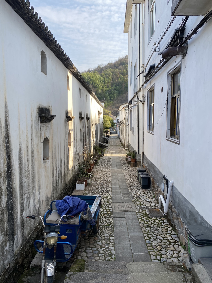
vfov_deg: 67.3
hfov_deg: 53.1
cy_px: 142
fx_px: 212
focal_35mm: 26
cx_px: 106
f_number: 1.8
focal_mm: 4.25
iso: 32
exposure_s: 1/513
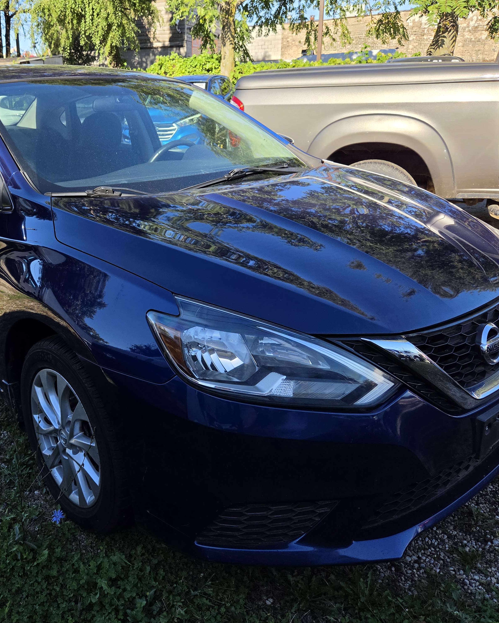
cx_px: 168
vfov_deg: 58.8
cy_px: 311
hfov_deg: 47.7
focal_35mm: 30
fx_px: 554
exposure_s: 1/2032
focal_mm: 5.4
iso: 80
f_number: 1.8
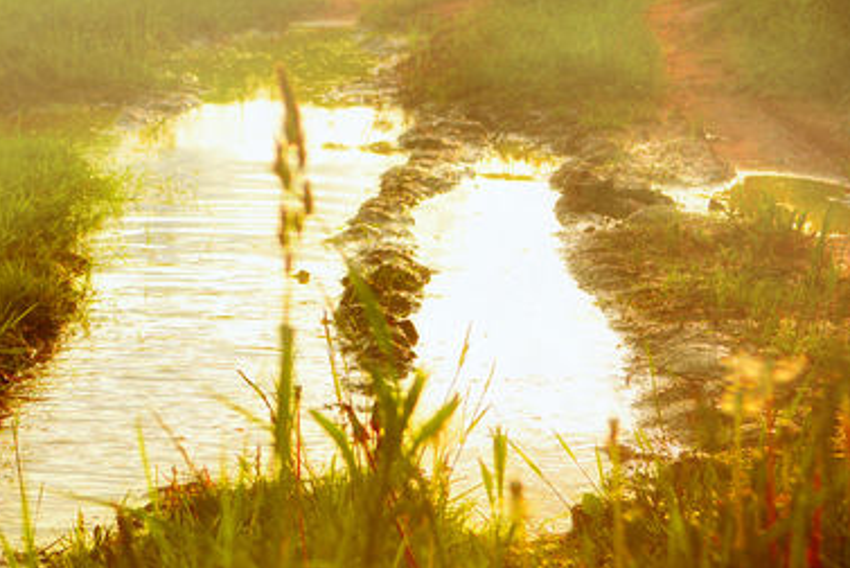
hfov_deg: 16.2
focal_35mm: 125
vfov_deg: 10.9
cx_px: 149
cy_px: 113
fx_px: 2958
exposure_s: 1/250
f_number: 5.6
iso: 100
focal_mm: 35
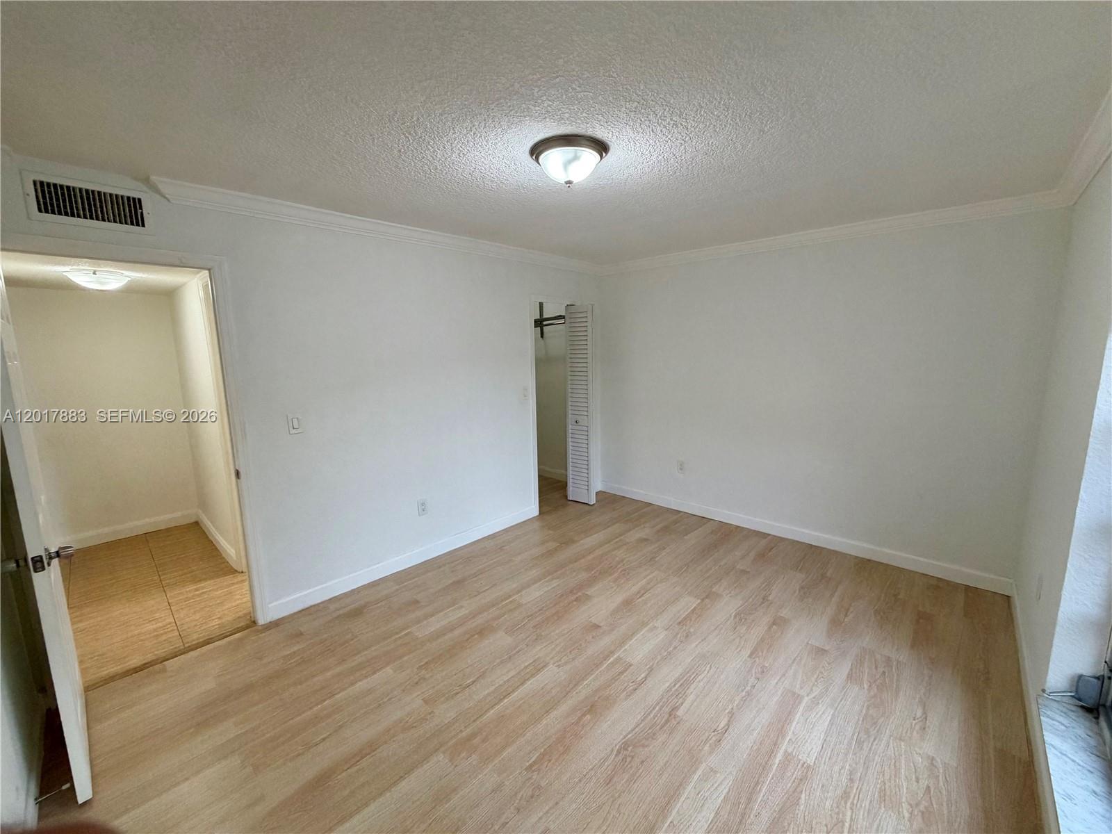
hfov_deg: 102.1
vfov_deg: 85.7
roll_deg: +0.7
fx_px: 450
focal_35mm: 14
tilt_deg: -7.6
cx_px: 556
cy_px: 417
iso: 320
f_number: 2.2
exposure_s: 1/120
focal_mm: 2.22
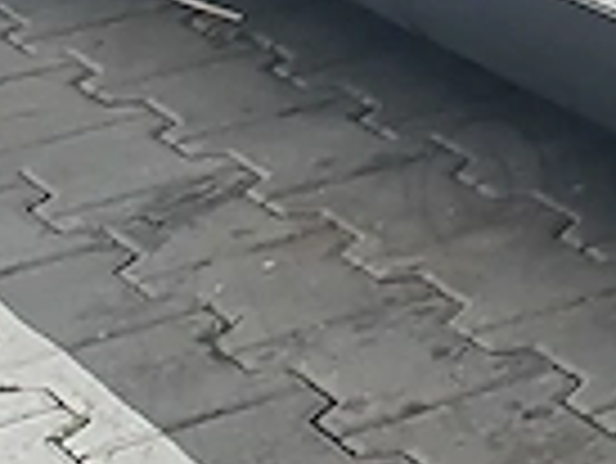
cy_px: -595
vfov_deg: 7.4
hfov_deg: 9.0
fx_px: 3384
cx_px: 1641
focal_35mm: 190
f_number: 2.4
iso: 64
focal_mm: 4.32
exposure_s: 1/100
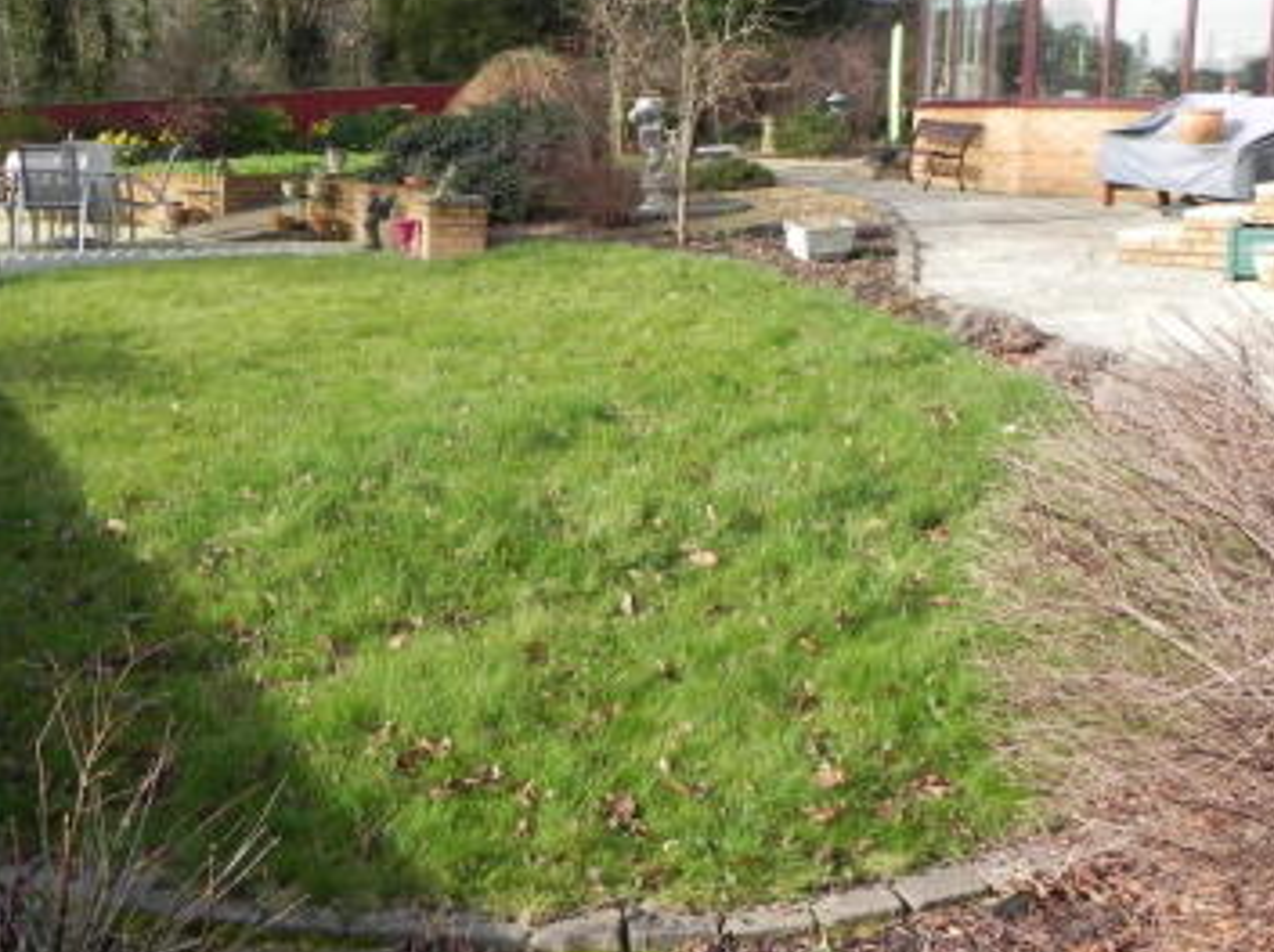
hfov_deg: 43.6
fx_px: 1581
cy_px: 355
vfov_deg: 33.4
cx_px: 500
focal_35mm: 43
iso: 160
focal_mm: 4.6
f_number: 5
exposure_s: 1/190
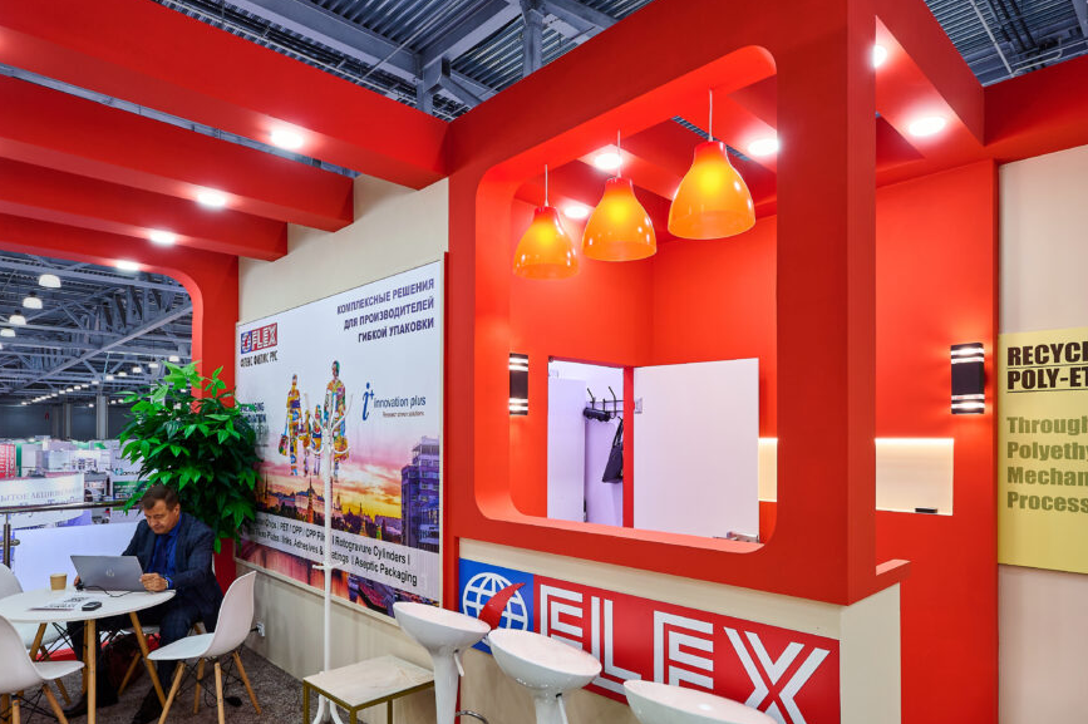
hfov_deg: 81.2
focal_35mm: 21
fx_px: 634
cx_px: 558
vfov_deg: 58.8
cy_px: 446
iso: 250
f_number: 8
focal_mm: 14
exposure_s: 1/20
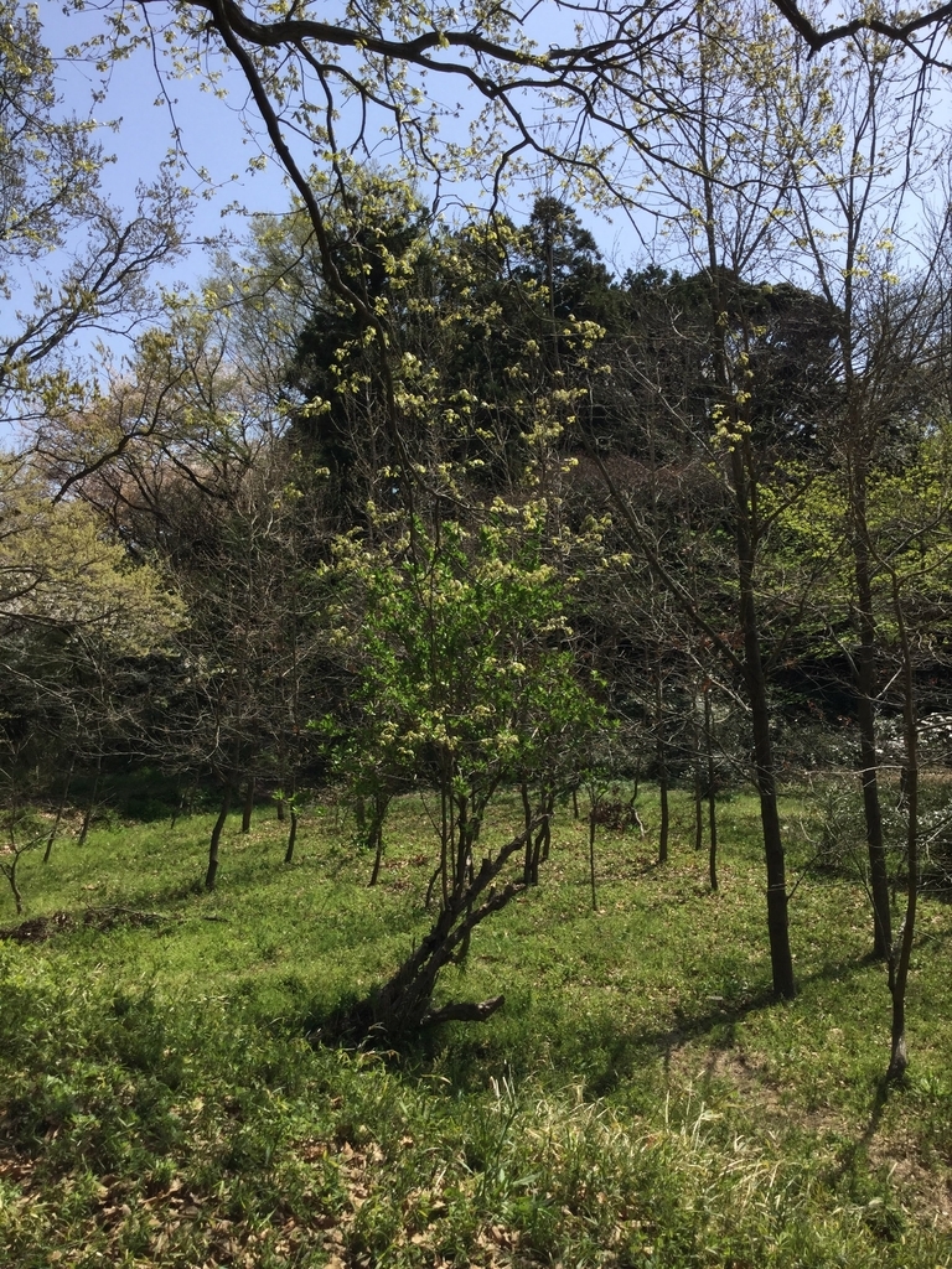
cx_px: 476
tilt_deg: +2.4
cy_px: 634
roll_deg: +1.6
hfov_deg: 45.4
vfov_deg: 58.4
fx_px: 1137
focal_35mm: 31
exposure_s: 1/1058
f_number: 2.4
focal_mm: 3.3
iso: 25
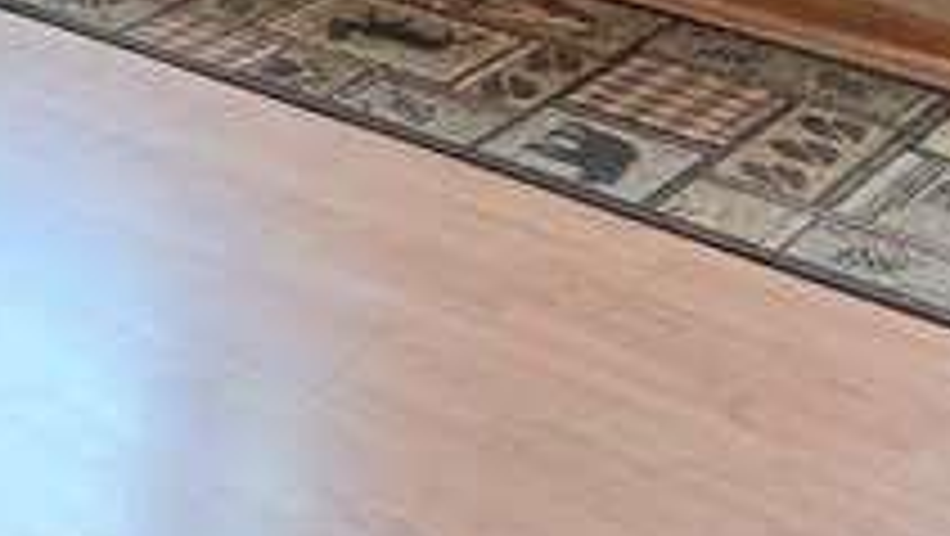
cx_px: -747
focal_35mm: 86
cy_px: -414
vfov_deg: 12.8
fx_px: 2168
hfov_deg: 19.0
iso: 250
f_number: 1.9
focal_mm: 2.2
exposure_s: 1/120
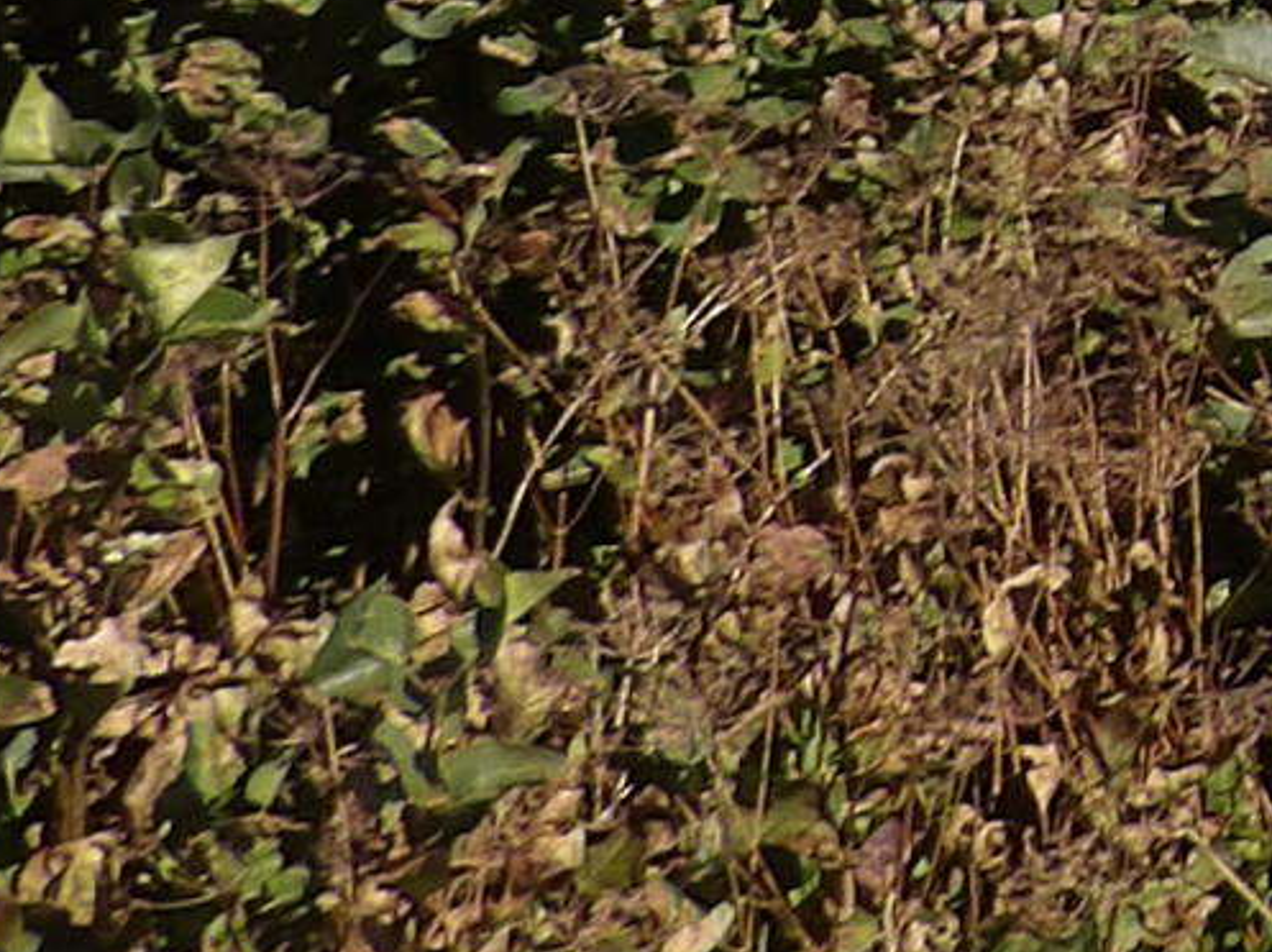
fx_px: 5324
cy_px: -1236
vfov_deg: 9.3
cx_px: 3189
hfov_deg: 11.1
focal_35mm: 145
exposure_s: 1/644
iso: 100
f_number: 4.6
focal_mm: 4.3
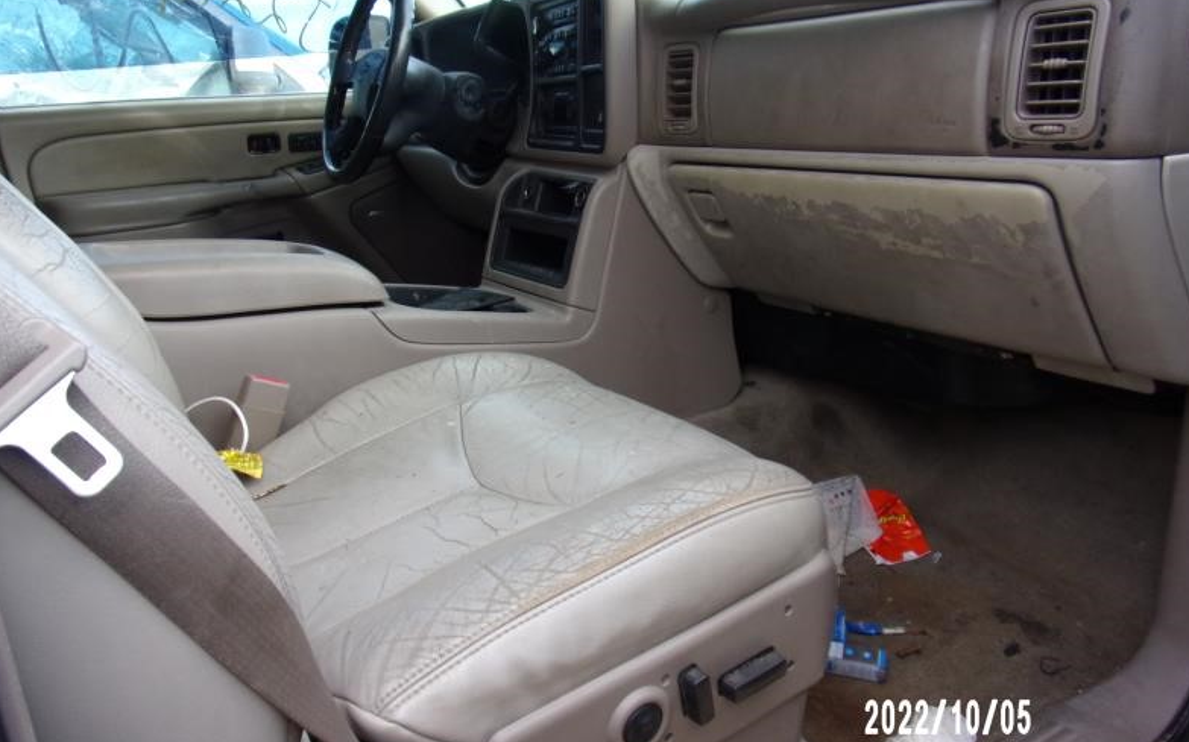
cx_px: 603
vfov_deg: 47.6
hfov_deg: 70.4
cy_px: 363
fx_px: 842
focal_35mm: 26
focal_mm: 4.3
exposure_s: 1/40
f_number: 3.3
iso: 80
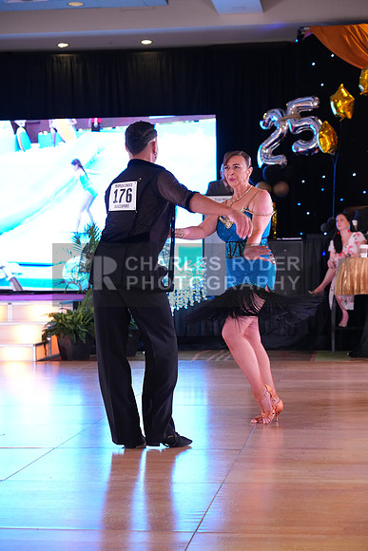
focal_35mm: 75
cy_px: 276
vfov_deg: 27.0
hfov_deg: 18.2
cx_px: 184
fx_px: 1149
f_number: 5
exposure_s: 1/250
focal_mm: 75
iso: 4000
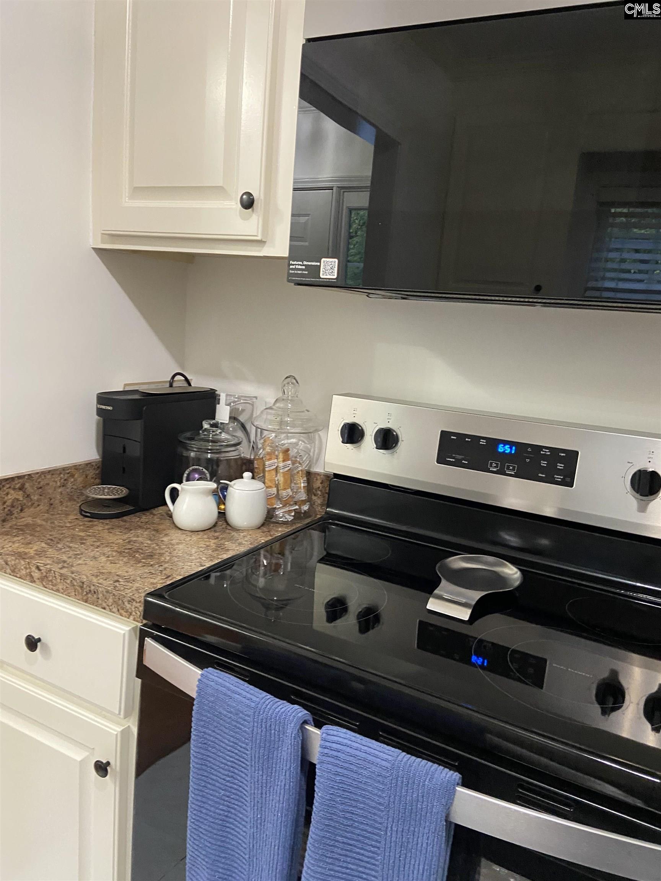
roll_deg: -1.7
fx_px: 662
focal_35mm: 26
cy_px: 440
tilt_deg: -12.4
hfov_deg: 53.1
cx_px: 330
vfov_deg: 67.3
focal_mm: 4.25
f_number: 1.8
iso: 400
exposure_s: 1/40
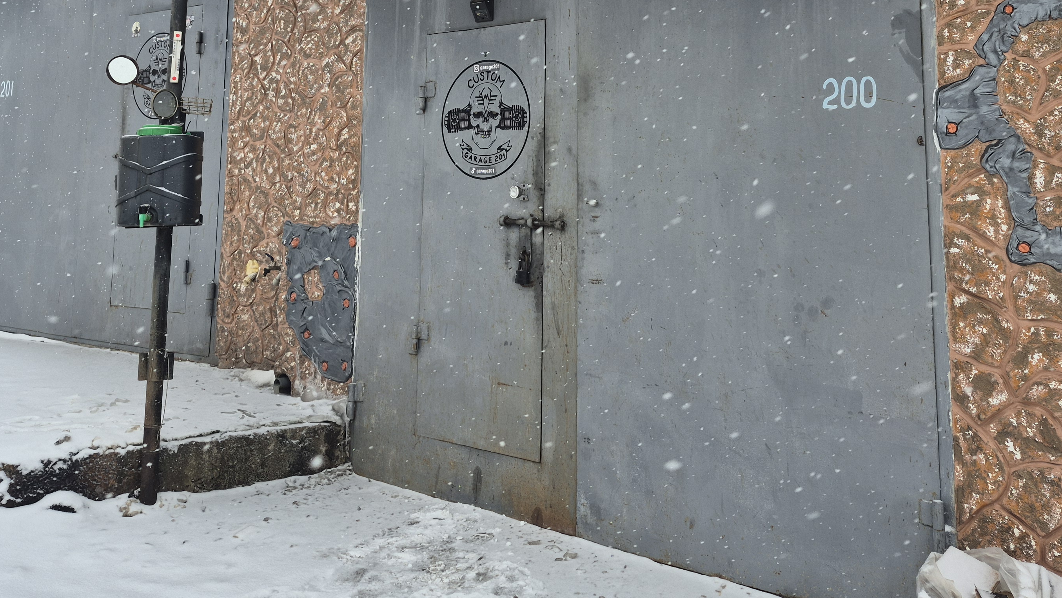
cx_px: 531
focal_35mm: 37
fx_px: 1042
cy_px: 57
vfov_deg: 30.5
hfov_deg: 54.0
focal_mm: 5.4
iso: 25
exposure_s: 1/405
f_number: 1.8
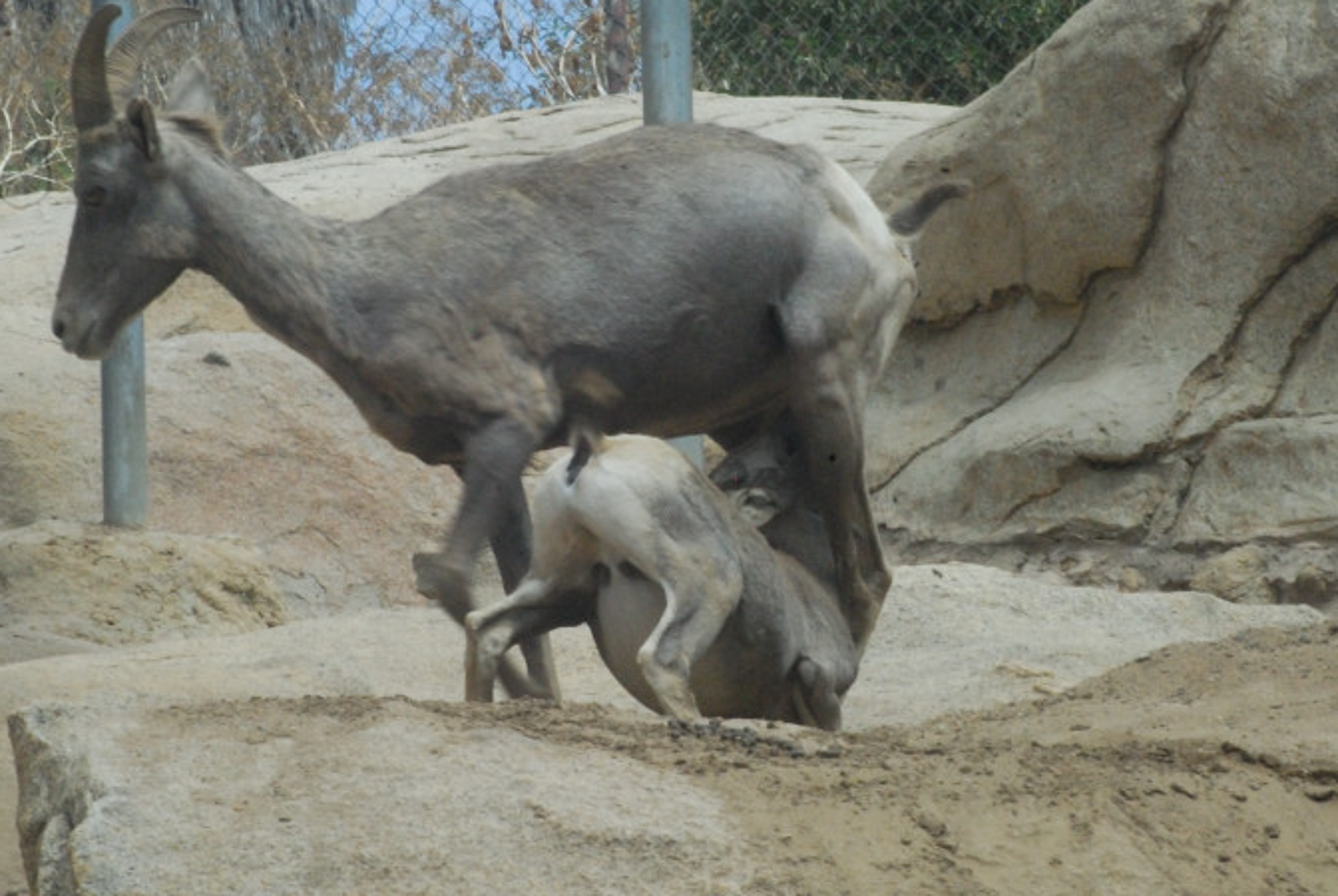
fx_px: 8634
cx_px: 741
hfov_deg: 8.9
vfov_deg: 5.9
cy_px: 399
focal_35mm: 232
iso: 1600
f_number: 32
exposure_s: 1/90
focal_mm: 130
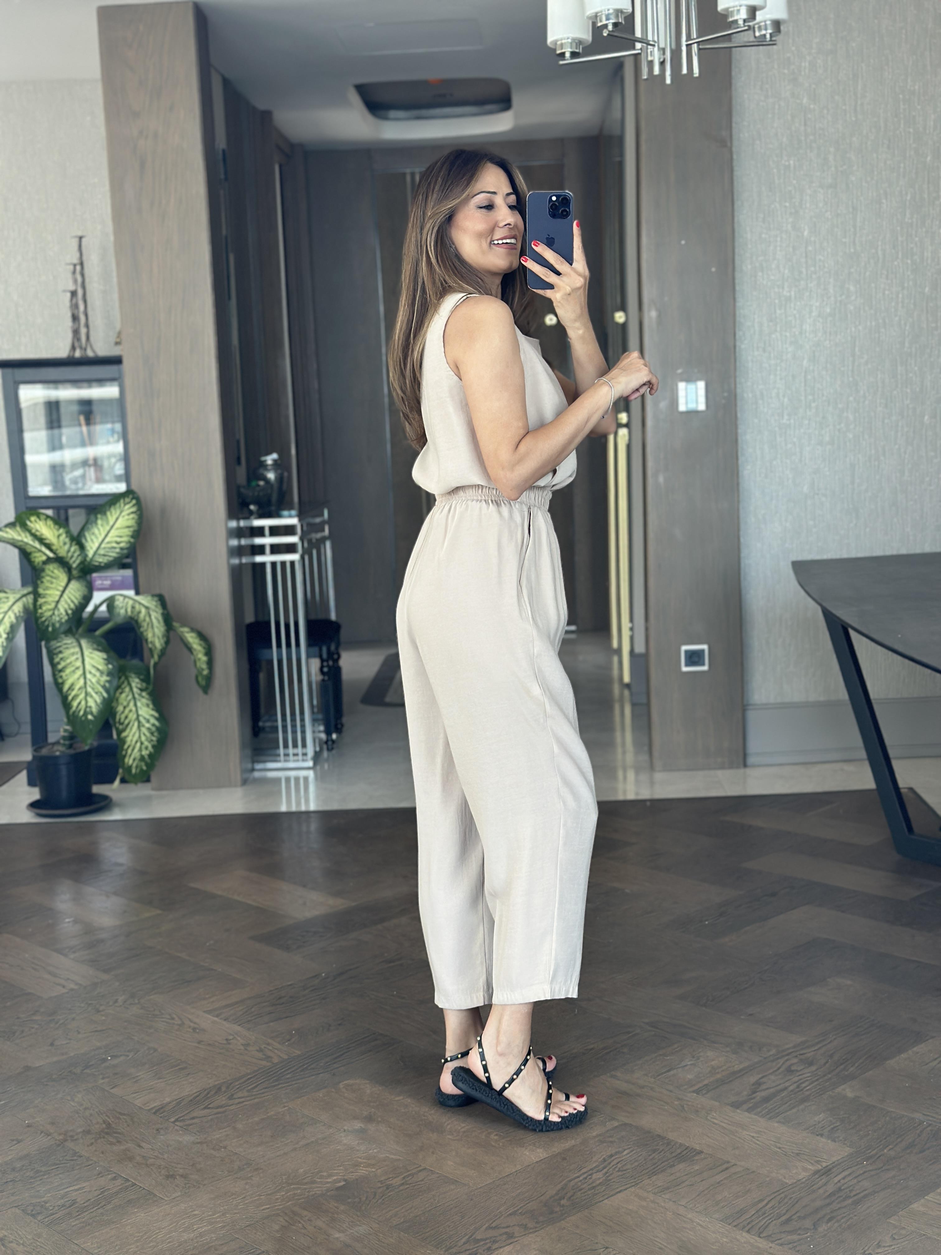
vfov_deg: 39.7
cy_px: 628
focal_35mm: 48
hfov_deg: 30.3
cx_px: 470
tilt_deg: -16.8
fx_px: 1740
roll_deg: +3.3
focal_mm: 6.86
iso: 125
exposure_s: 1/112
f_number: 1.78
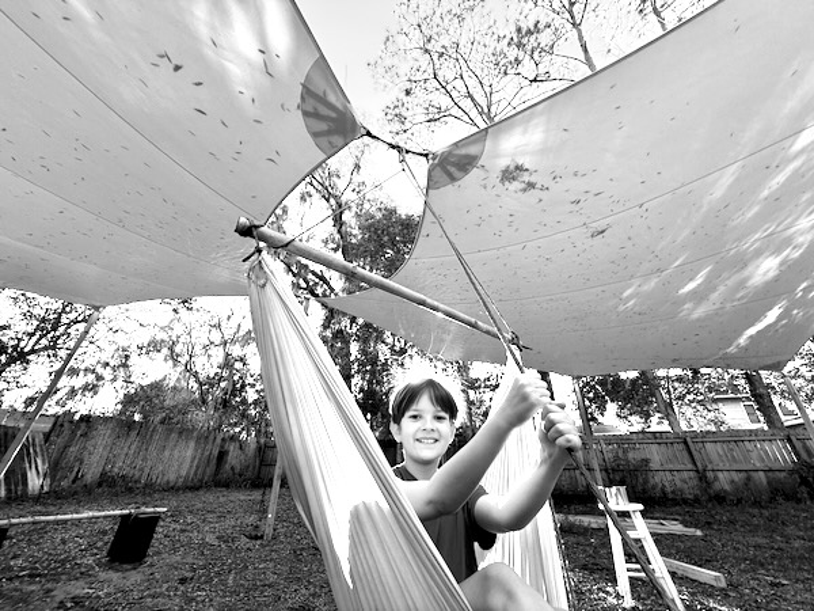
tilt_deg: +28.3
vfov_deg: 85.7
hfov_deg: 102.1
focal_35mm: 14
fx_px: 329
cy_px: 306
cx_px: 407
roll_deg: -0.9
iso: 64
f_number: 2.2
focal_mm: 2.22
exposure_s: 1/205
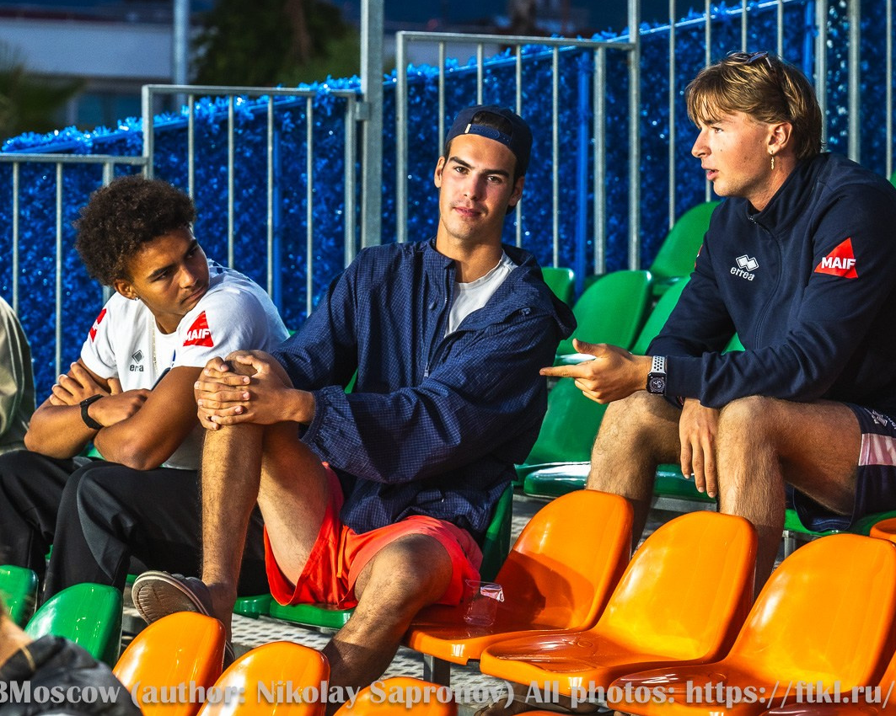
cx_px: 445
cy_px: 358
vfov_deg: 11.9
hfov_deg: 14.8
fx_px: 3447
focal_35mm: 130
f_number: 4.5
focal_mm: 77
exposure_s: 1/100
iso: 800
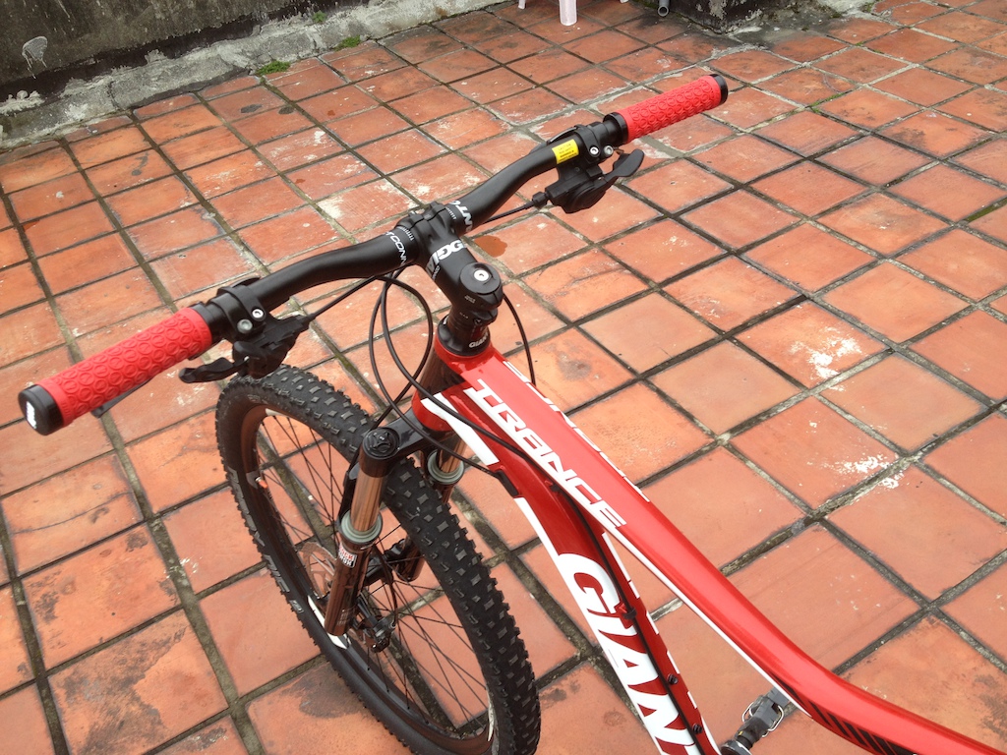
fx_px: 1018
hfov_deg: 52.6
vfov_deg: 40.7
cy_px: 378
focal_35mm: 35
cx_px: 504
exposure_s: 1/123
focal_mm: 4.28
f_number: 2.4
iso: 50
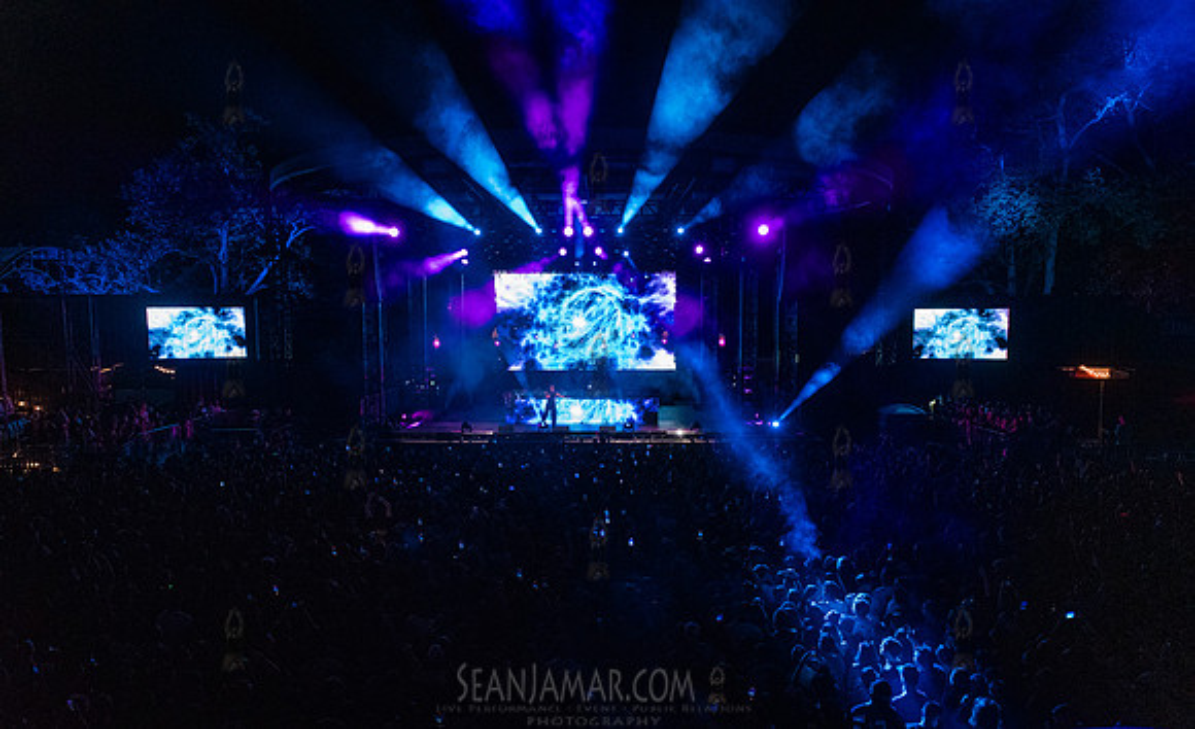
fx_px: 798
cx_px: 598
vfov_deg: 49.1
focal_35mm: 25
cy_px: 398
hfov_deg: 73.7
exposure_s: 1/400
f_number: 3.5
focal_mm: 24
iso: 6400
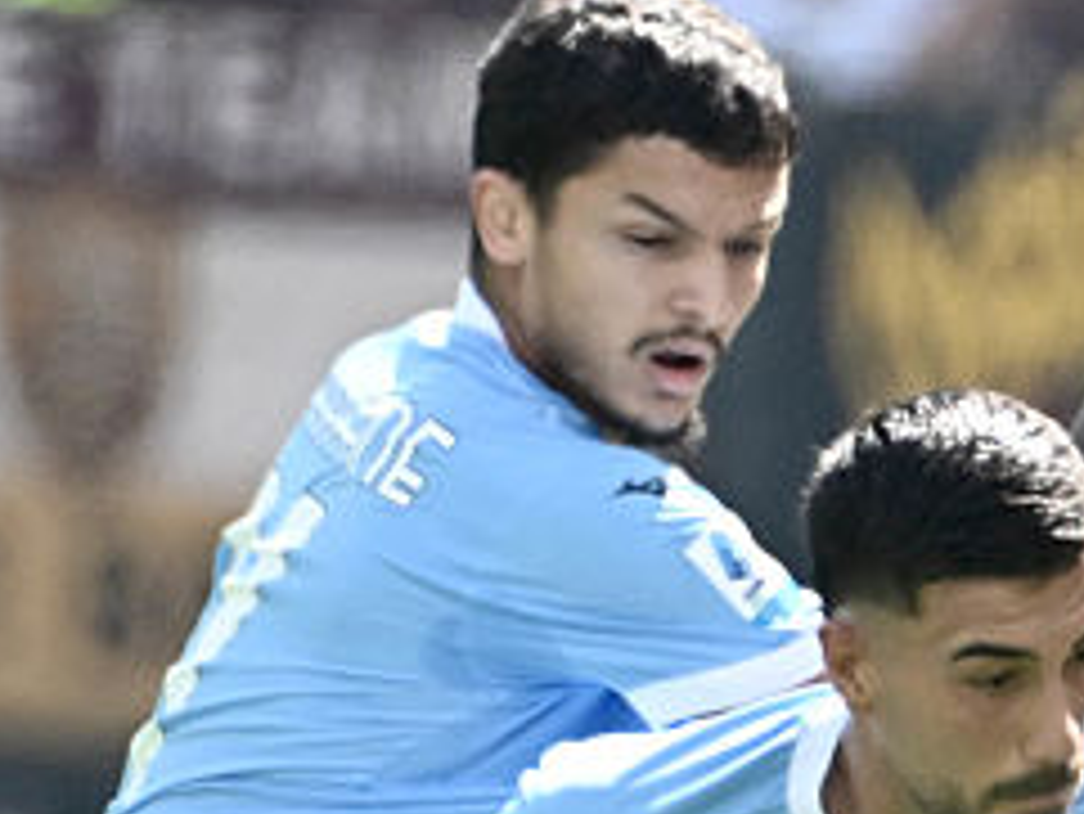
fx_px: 69084
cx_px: 1966
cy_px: 1261
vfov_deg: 0.7
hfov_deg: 0.9
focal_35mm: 2205
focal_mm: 360
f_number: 4
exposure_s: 1/1600
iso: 640
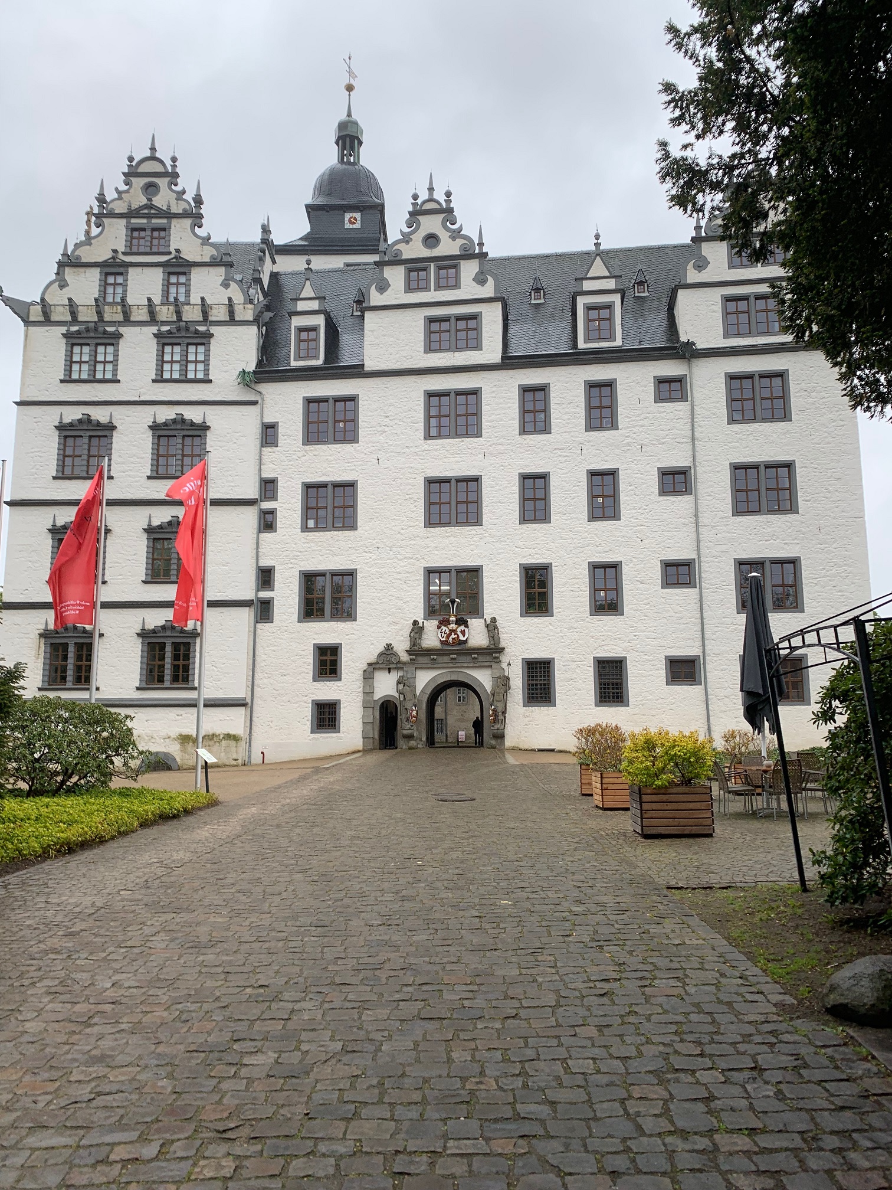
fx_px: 893
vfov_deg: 67.3
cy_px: 595
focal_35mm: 26
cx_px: 446
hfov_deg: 53.1
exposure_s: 1/420
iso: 25
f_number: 1.8
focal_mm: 4.25
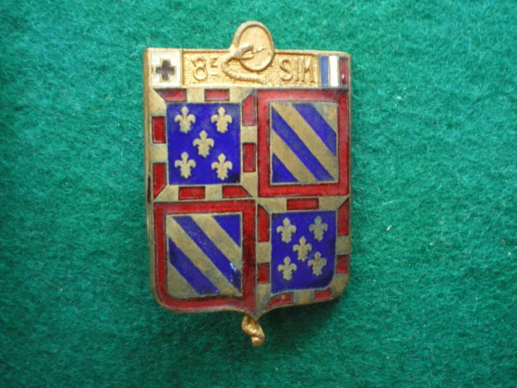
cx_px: 258
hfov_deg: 49.0
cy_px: 194
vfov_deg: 37.7
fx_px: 568
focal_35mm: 38
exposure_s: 1/10
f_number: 3.1
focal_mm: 6.3
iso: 400
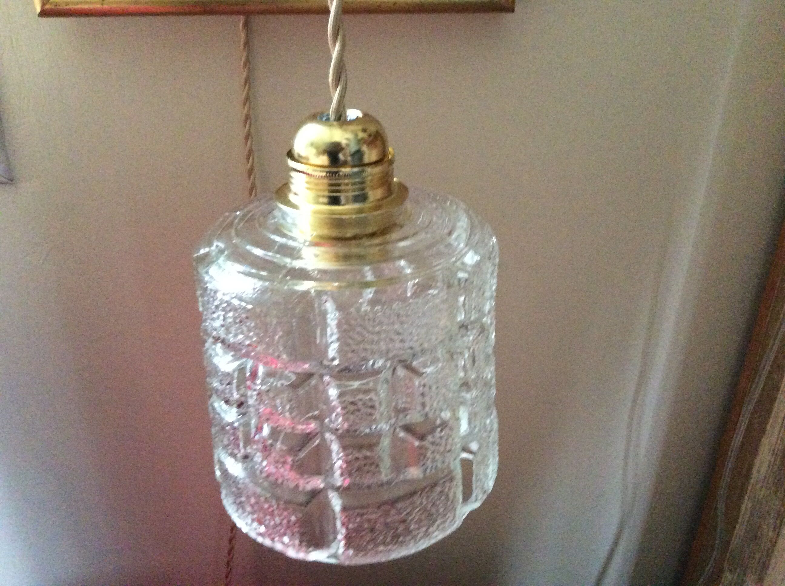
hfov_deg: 56.9
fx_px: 725
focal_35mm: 32
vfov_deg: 44.1
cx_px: 392
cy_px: 293
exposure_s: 1/17
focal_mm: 3.3
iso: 500
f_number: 2.4
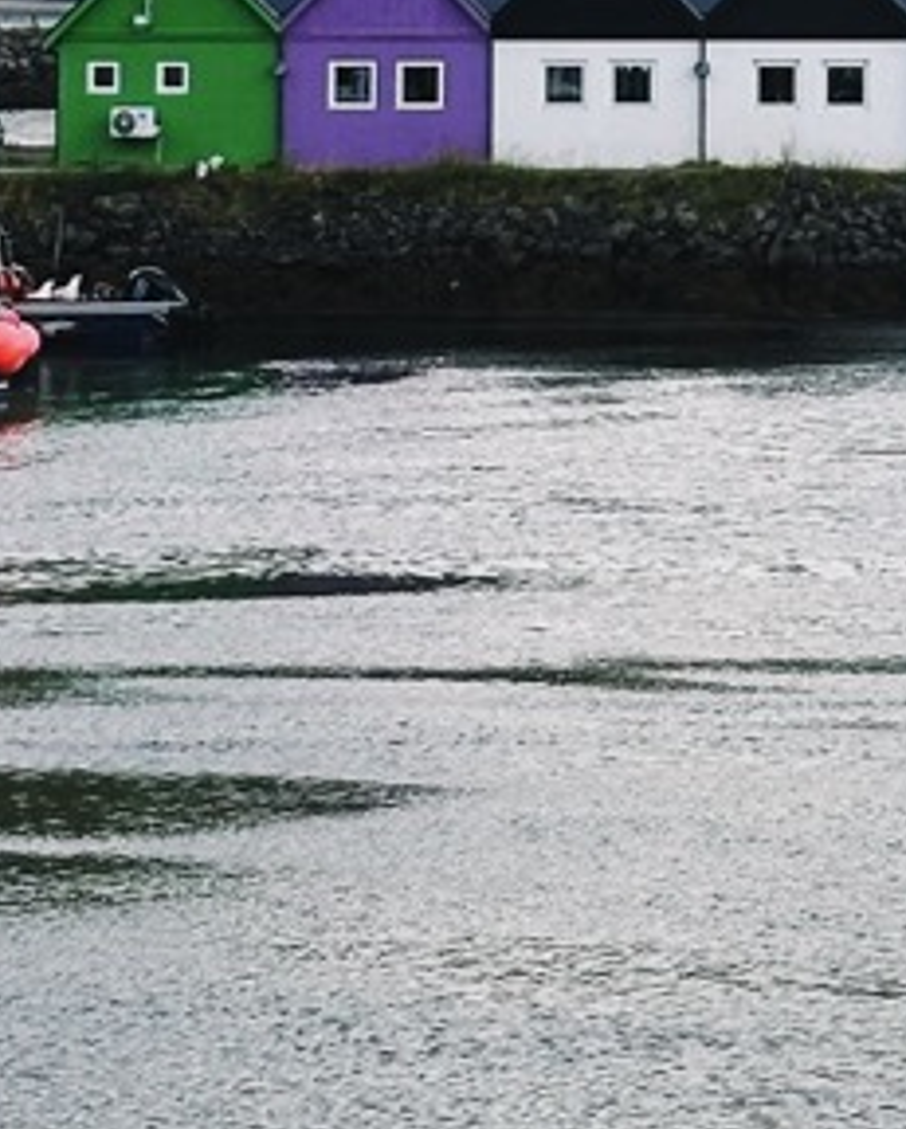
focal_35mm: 208
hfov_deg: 7.3
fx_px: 6961
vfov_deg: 9.1
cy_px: -478
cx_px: 1400
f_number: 1.78
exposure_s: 1/3597
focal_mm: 6.86
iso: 64
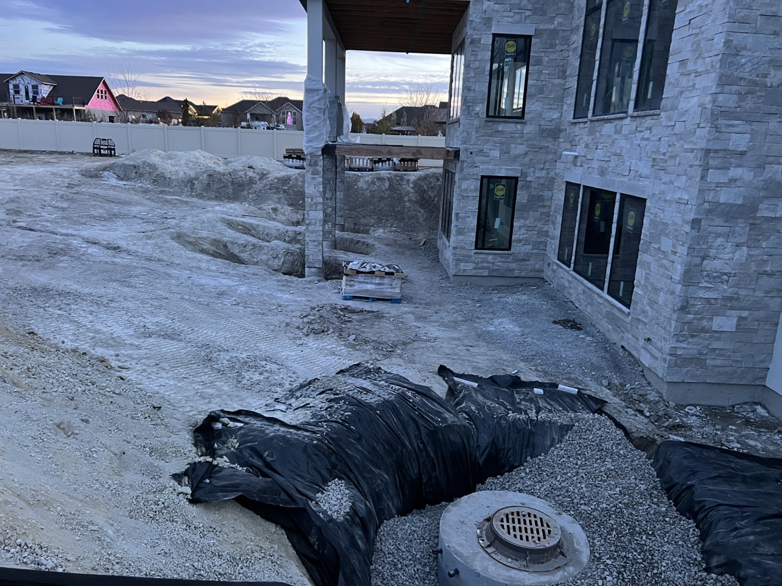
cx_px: 391
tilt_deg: -14.6
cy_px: 293
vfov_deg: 53.1
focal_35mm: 26
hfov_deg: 67.3
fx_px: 587
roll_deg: -2.0
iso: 640
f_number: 1.5
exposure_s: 1/35
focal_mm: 5.7
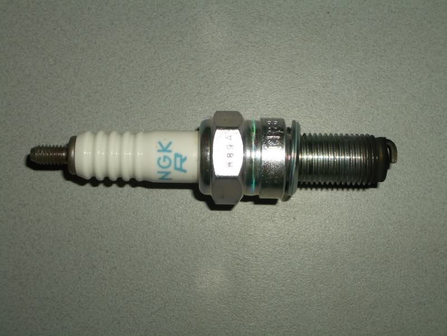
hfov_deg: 31.2
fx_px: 801
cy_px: 168
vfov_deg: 23.7
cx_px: 224
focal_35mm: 62
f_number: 5.6
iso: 50
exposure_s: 1/60
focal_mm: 10.2
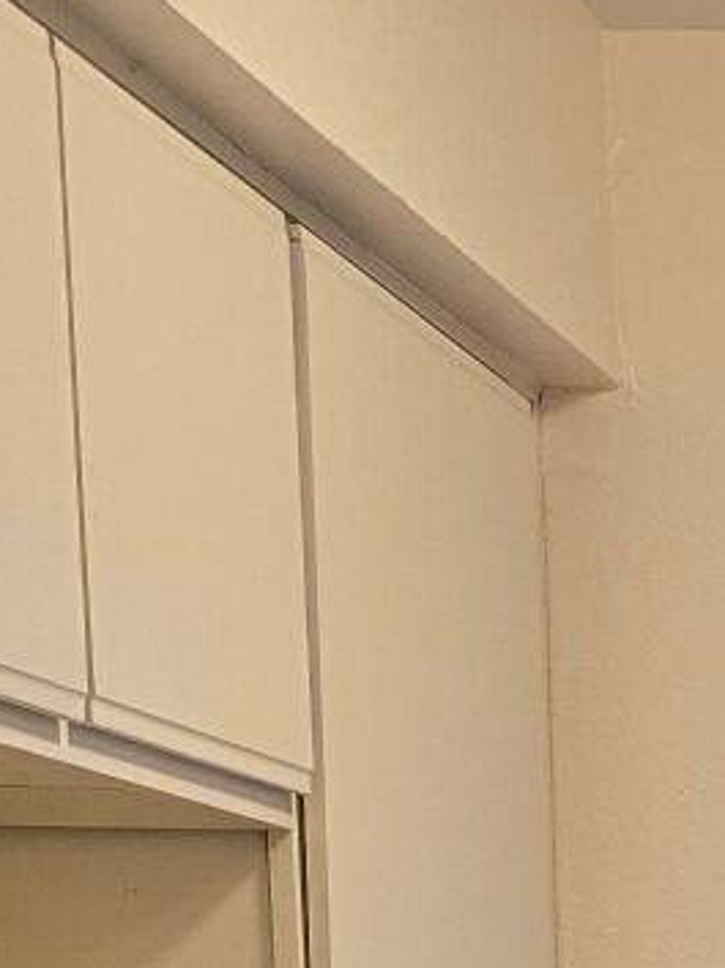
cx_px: 1423
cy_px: 1832
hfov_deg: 10.5
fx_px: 3635
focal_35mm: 130
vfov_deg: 13.4
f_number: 1.7
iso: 200
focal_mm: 6.3
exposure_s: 1/120
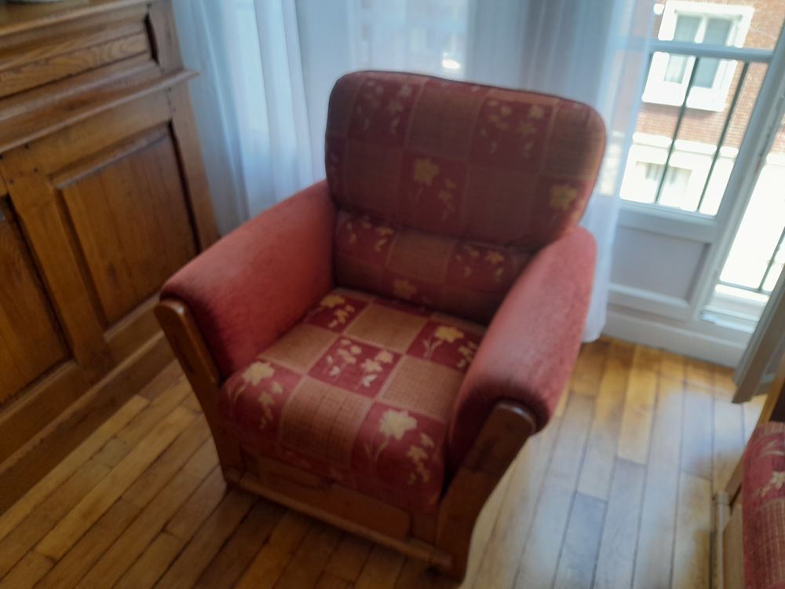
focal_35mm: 25
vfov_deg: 54.9
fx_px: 567
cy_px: 294
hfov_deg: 69.4
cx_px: 392
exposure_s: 1/50
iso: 64
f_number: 2
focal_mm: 4.6
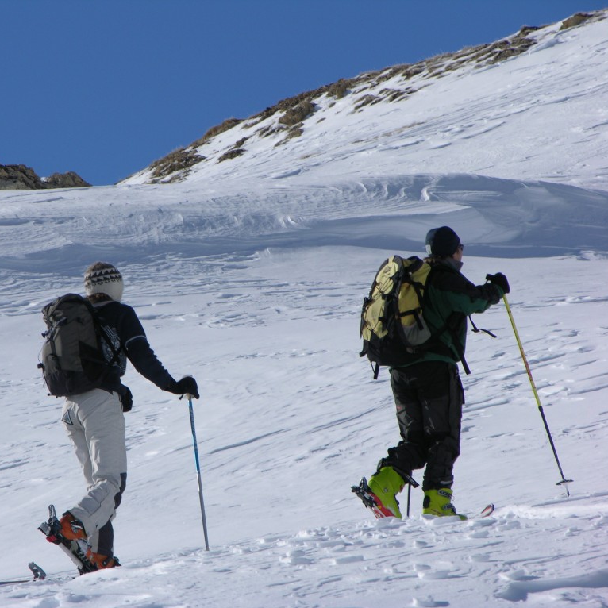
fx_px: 6577
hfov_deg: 5.3
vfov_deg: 5.3
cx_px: 221
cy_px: 304
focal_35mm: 331
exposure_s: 1/498
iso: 50
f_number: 6.6
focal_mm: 71.2
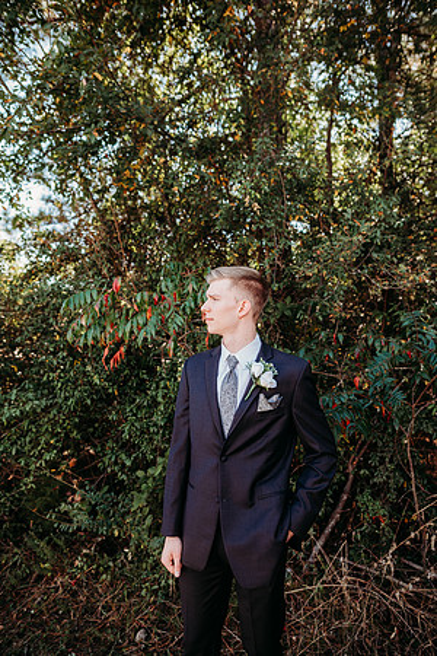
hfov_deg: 53.1
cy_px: 328
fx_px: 437
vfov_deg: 73.7
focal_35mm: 24
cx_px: 218
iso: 200
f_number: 2.8
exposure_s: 1/400
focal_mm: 24
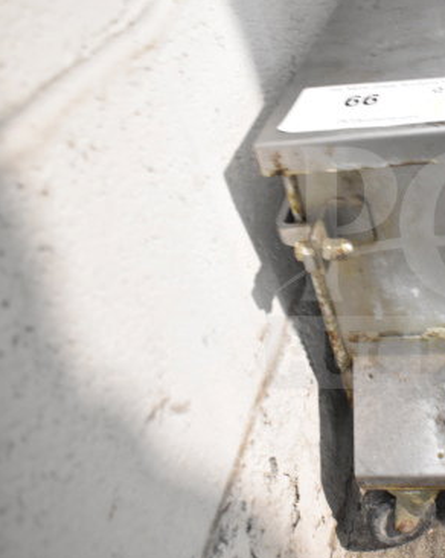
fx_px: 775
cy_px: 268
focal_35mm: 47
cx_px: 436
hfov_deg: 30.0
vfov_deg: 39.6
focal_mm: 20
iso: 4000
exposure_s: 1/30
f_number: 3.8
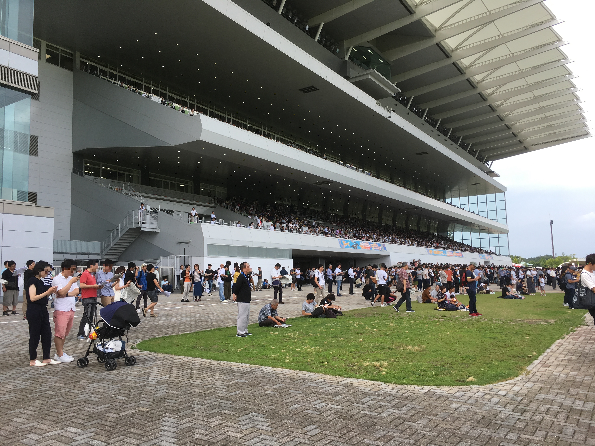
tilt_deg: +5.8
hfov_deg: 61.7
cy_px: 223
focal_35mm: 29
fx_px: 498
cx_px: 298
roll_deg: +1.6
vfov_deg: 48.2
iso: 25
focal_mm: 4.15
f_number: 2.2
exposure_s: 1/663
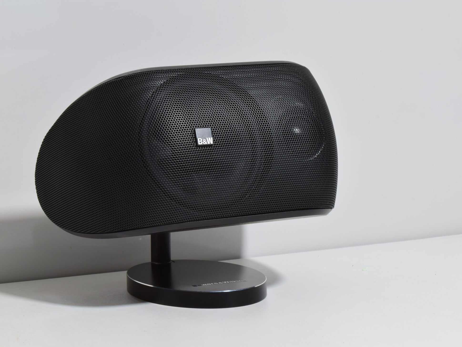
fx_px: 1322
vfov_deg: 14.9
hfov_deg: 19.8
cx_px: 198
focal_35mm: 99
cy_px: 179
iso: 100
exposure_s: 4
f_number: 25
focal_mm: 52
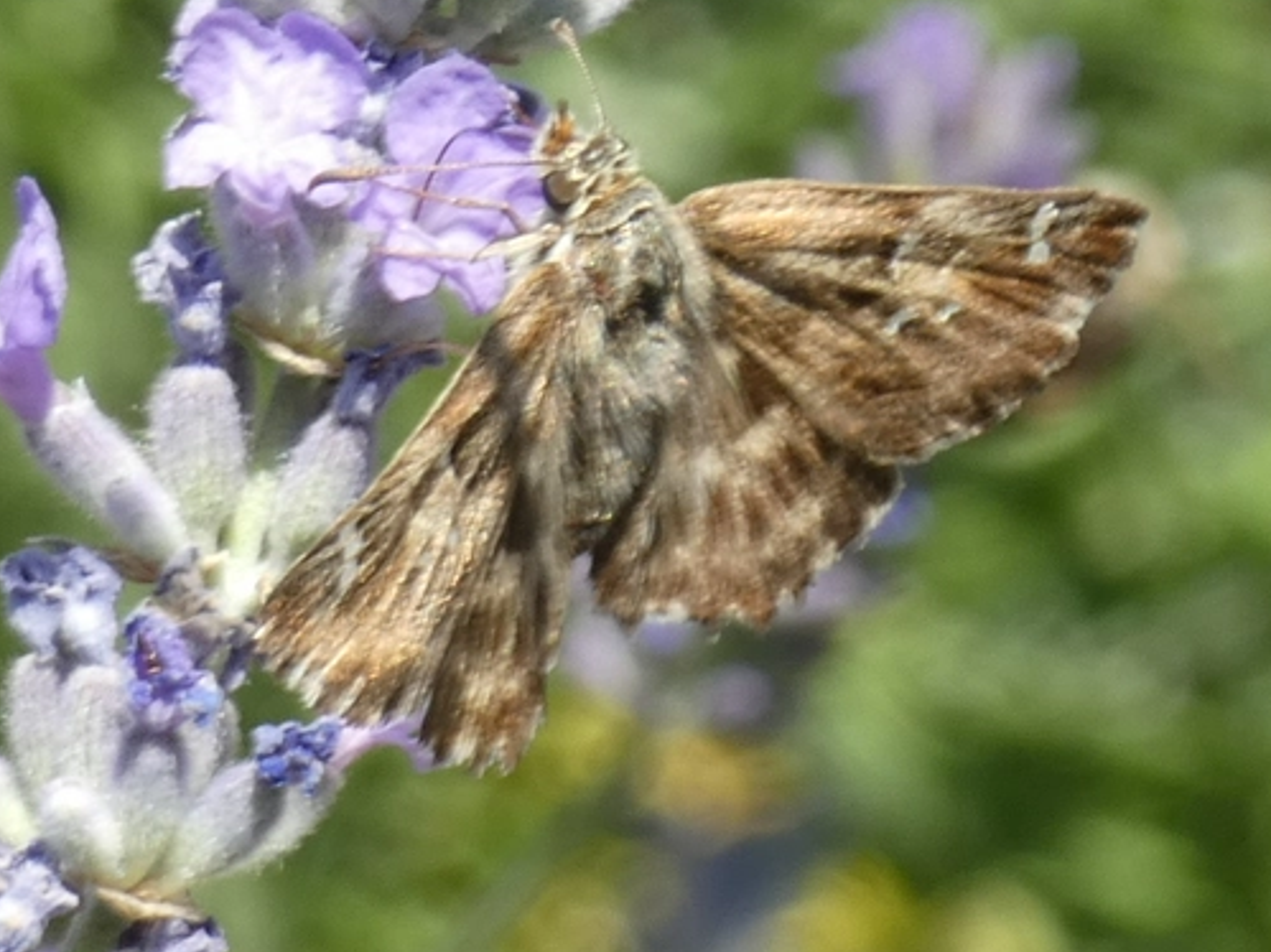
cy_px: 389
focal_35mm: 249
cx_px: 571
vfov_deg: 6.0
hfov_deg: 8.0
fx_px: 9140
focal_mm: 34.8
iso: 80
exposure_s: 1/160
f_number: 5.5
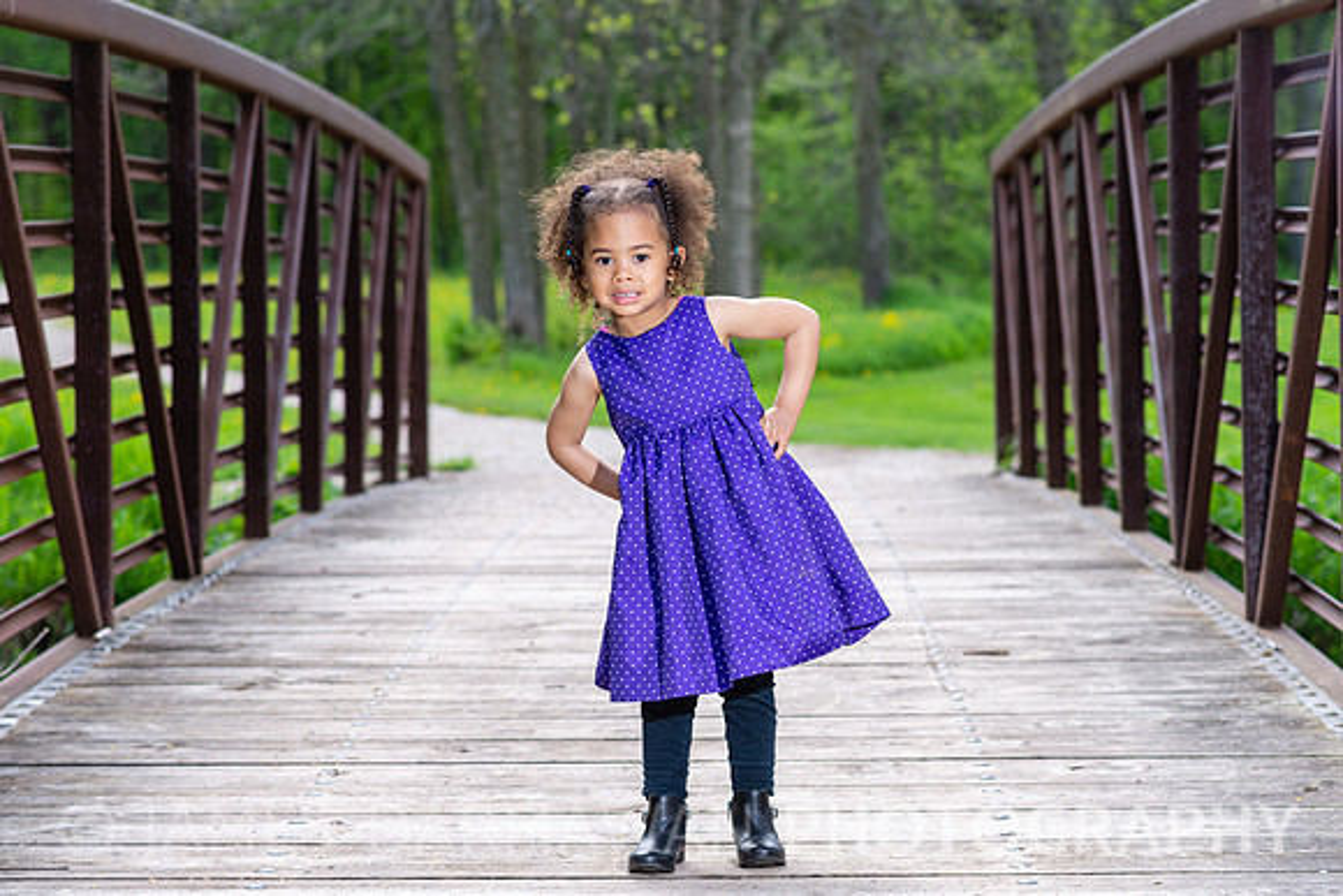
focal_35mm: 100
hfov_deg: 20.3
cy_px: 407
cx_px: 672
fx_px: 3745
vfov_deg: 13.6
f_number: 5
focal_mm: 85
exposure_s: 1/200
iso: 100
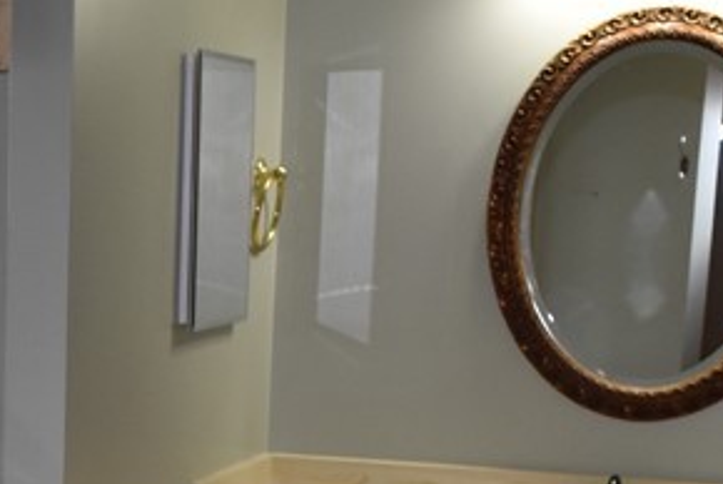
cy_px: 856
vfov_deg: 12.5
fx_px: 2030
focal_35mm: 101
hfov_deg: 19.6
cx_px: -2
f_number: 5
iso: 800
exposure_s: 1/100
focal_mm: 18
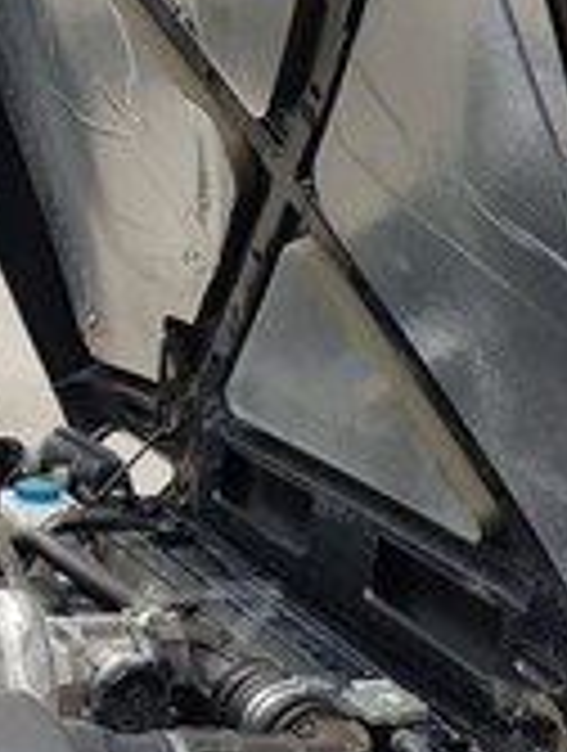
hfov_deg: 18.5
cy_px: 630
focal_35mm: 77
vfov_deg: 24.8
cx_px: -63
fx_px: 1675
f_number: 1.7
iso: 40
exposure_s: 1/375
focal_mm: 4.2
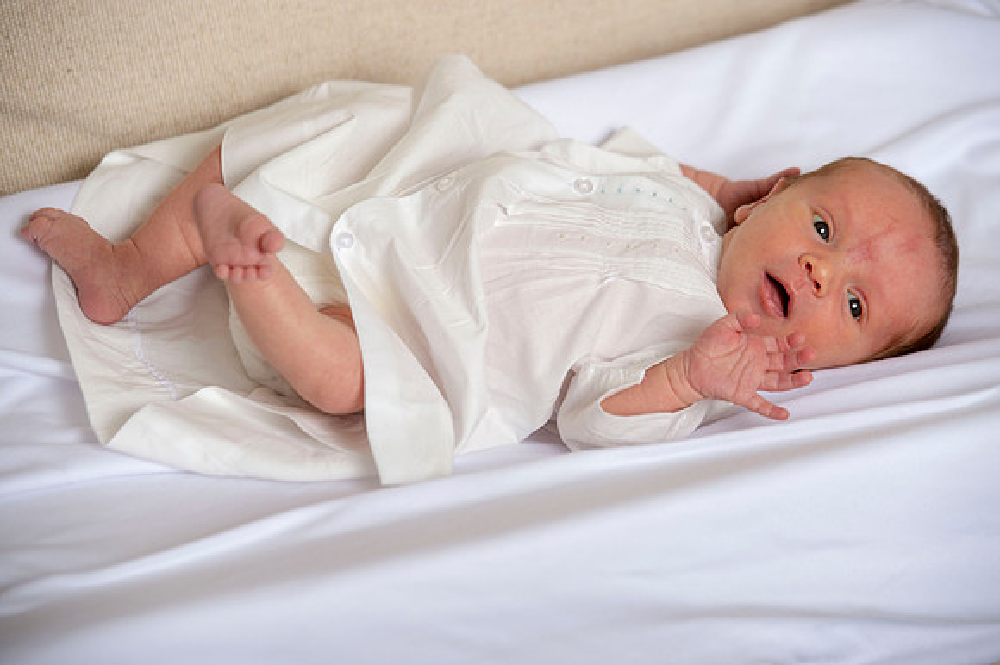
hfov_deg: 13.3
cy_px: 332
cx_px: 500
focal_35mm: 155
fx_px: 4303
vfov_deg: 8.8
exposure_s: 1/160
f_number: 5.6
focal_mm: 155
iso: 125
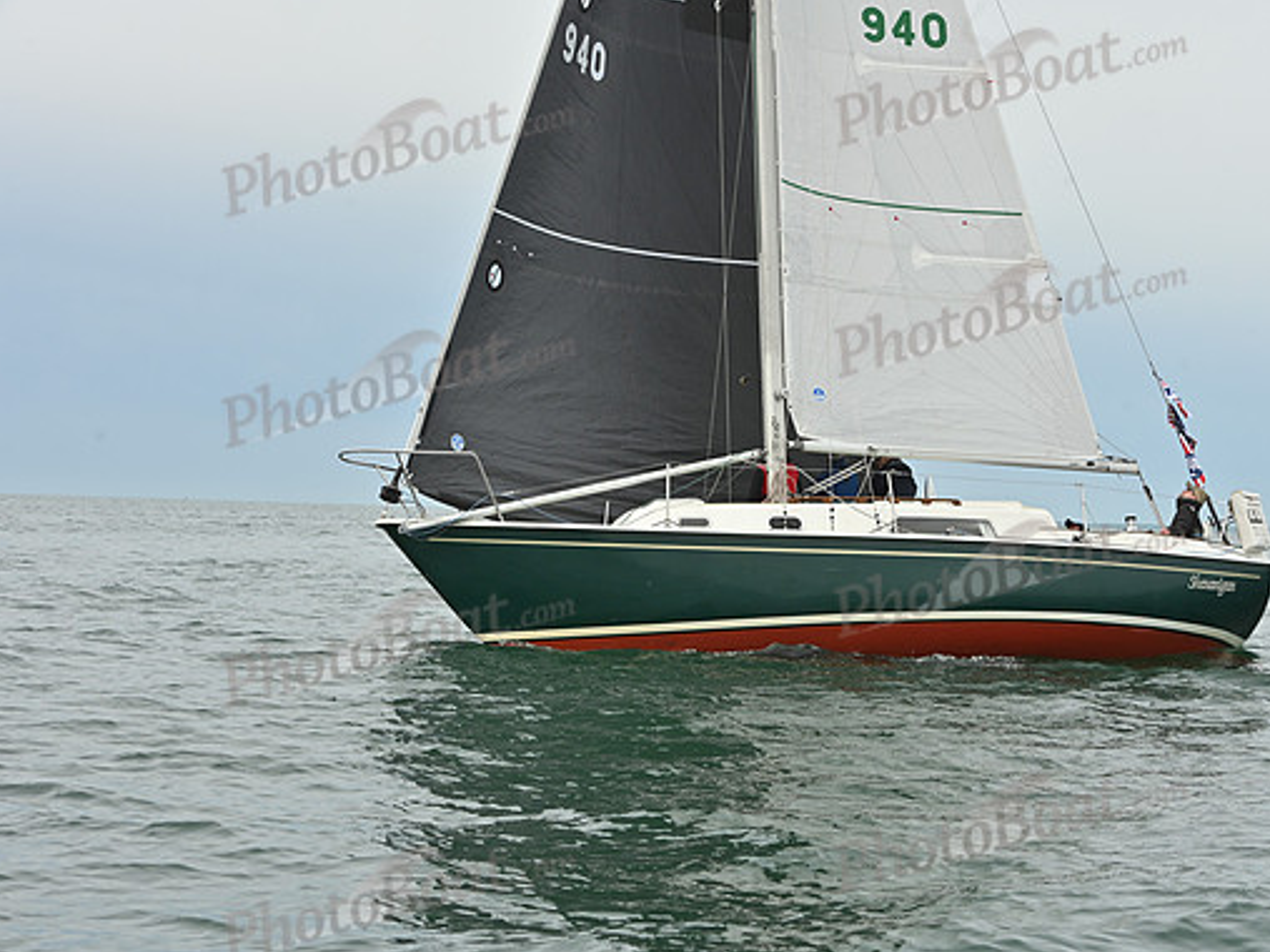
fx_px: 2824
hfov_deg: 25.3
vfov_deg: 19.1
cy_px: 477
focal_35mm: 77
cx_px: 706
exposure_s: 1/800
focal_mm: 70
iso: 320
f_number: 9
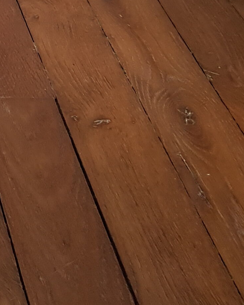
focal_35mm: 111
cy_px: -298
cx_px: -222
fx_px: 1002
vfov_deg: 14.5
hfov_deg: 12.4
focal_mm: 4.2
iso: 100
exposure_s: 1/50
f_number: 1.7
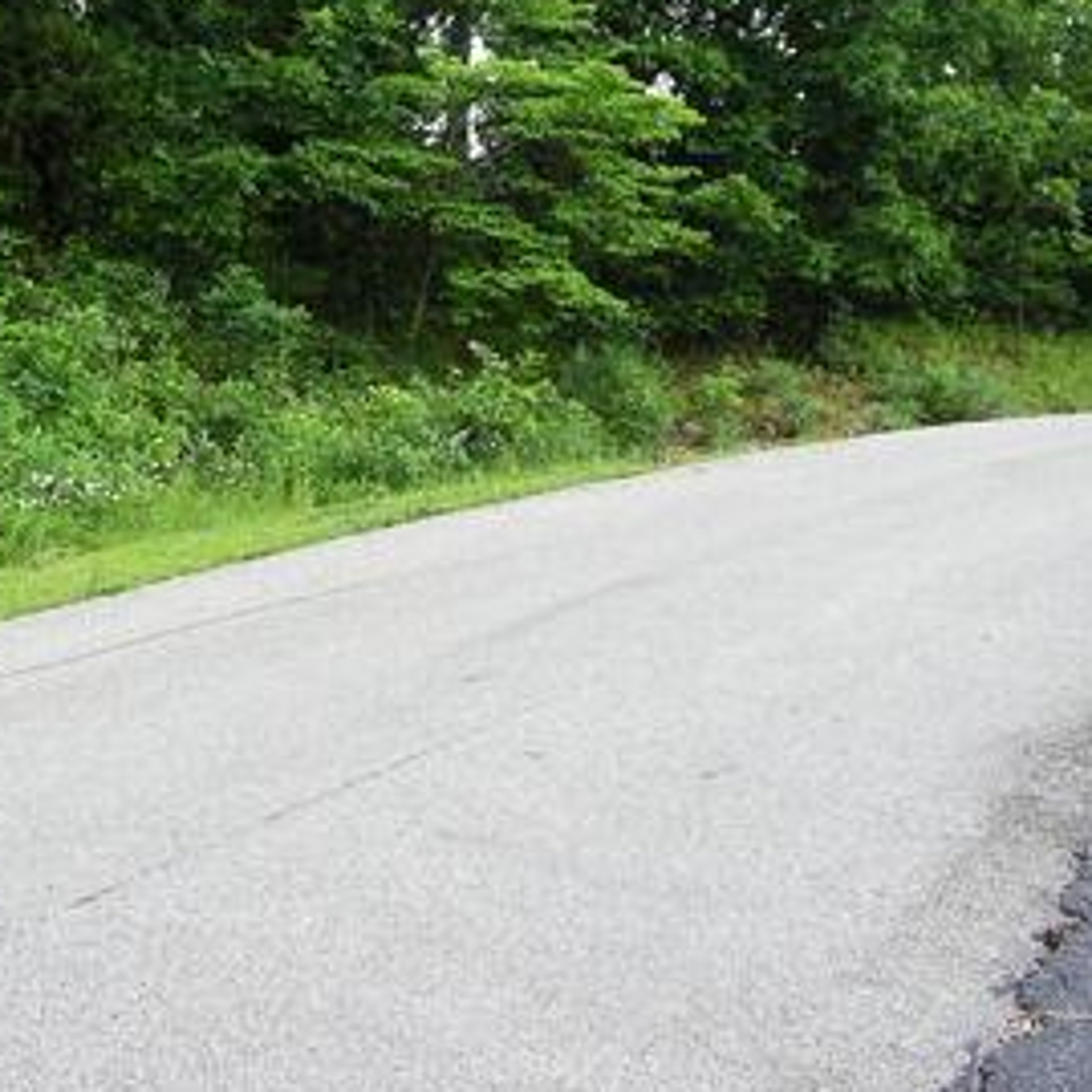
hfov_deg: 26.5
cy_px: 333
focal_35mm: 64
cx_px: 264
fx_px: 2284
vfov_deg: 26.7
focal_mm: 5.8
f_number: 2.9
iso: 50
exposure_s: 1/125
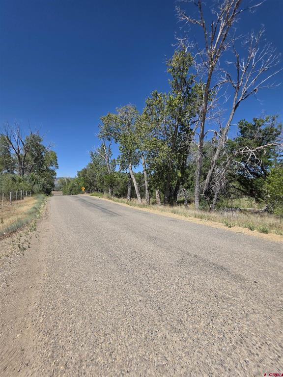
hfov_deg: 89.9
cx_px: 142
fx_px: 142
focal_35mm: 13
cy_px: 188
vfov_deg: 106.2
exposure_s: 1/2664
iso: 40
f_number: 1.9
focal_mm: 2.2
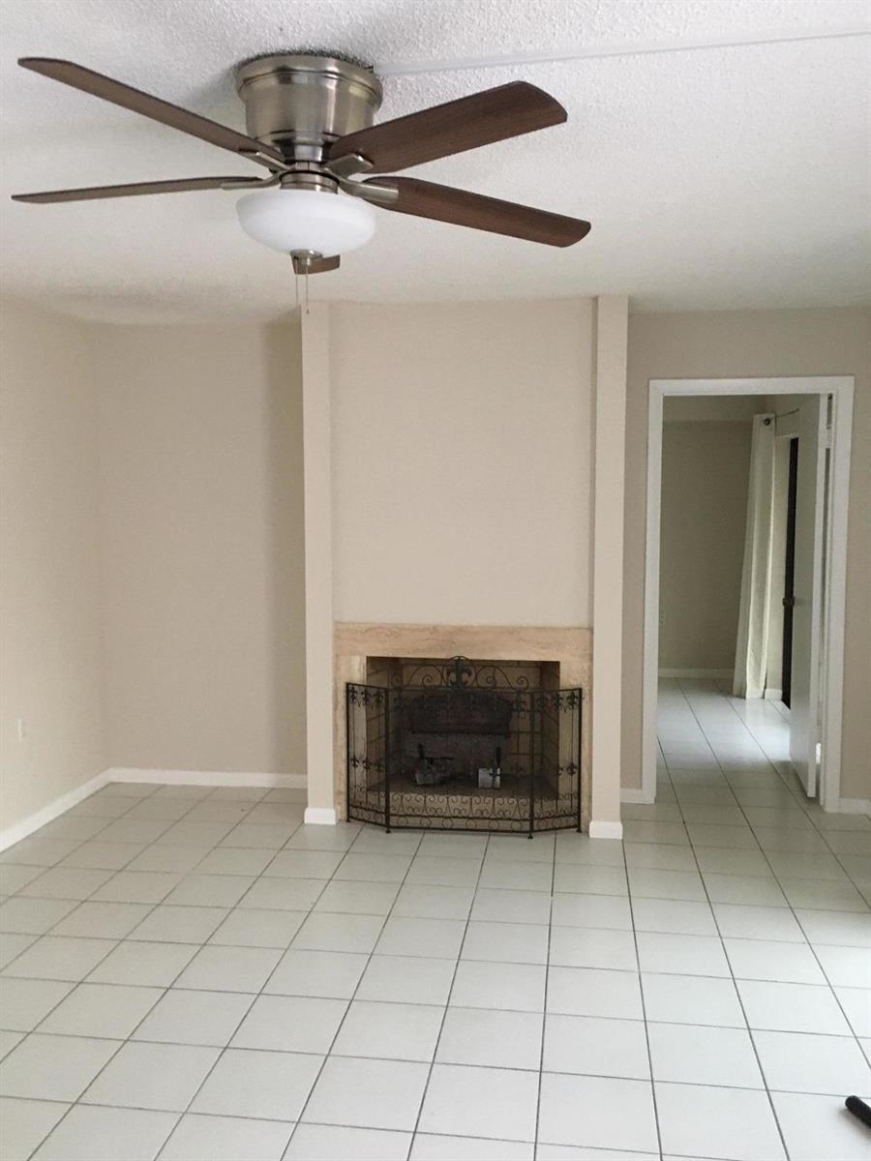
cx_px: 436
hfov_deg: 48.2
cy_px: 580
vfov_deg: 61.7
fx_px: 973
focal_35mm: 29
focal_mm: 4.15
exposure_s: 1/30
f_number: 2.2
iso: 160
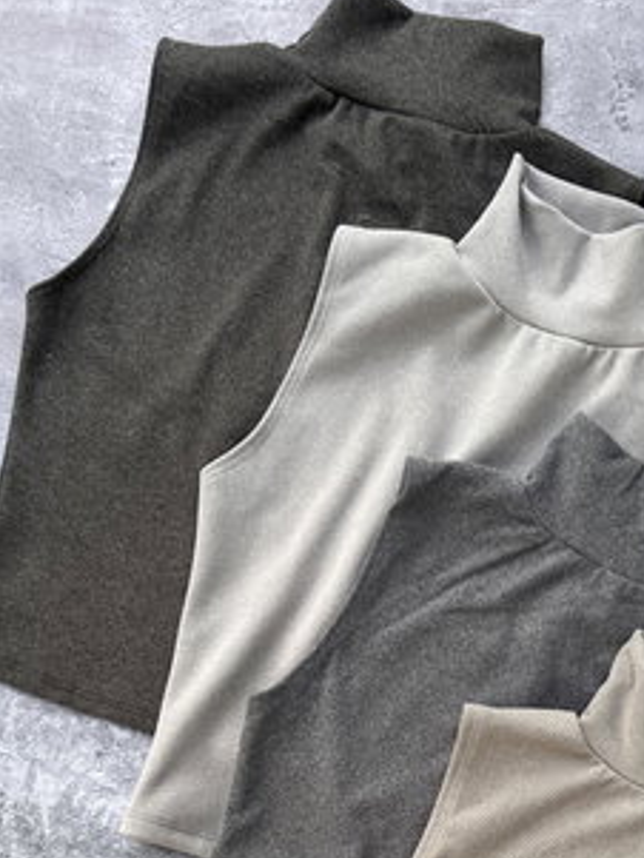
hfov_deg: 31.3
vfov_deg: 38.8
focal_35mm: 46
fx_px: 1140
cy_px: 745
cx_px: 427
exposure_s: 1/121
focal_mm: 5.7
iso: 100
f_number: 1.5
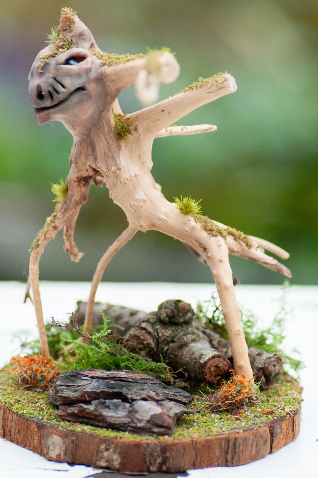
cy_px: 179
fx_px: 2815
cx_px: 142
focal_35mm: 212
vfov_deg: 9.7
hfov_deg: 6.5
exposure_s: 1/1000
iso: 500
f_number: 4.5
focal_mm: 90
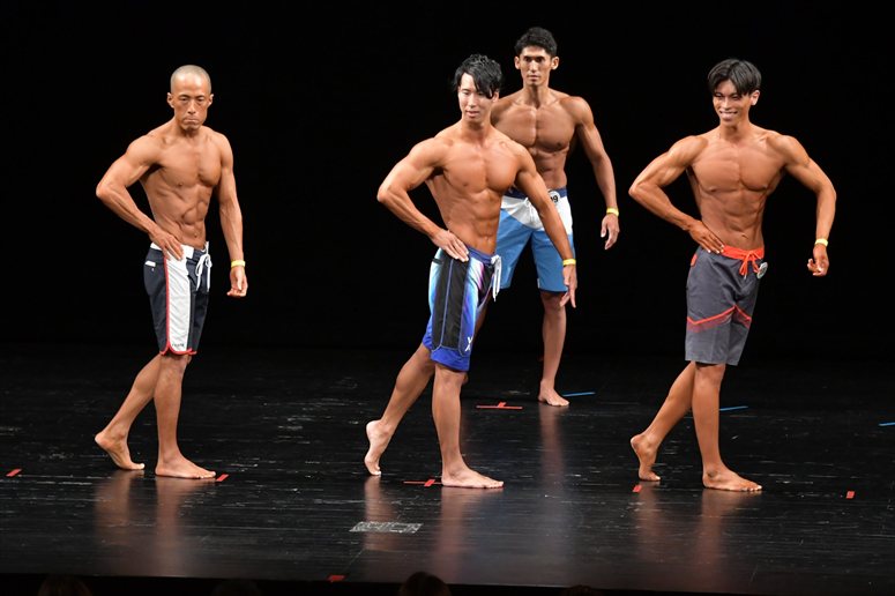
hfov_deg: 9.5
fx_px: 5392
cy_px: 298
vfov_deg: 6.3
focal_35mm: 217
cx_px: 448
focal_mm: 145
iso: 3200
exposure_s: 1/400
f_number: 5.6
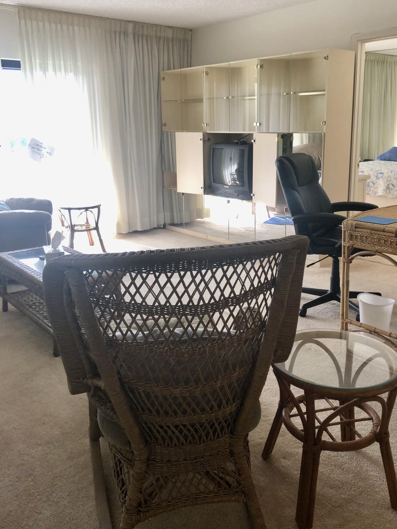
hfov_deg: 44.1
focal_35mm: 32
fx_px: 489
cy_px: 229
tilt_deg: -14.7
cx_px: 211
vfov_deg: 56.6
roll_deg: -0.9
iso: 32
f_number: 1.8
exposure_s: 1/30
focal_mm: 3.99
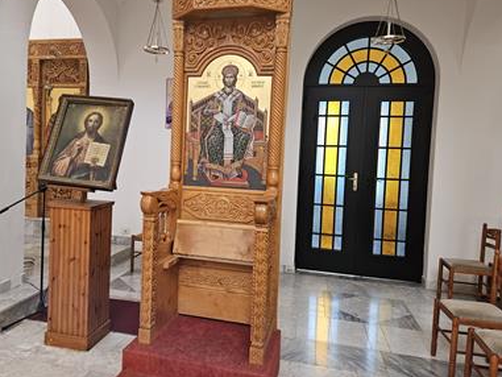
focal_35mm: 29
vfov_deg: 48.2
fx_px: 421
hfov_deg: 61.1
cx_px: 200
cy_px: 175
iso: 160
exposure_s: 1/100
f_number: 1.8
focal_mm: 5.4
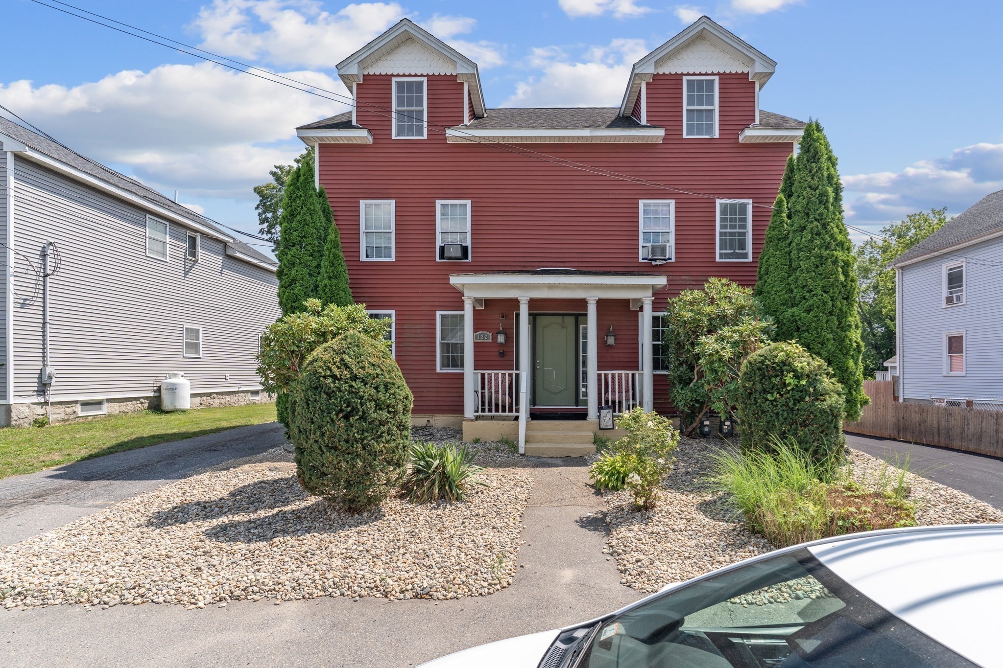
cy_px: 334
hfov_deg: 93.3
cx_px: 502
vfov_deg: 70.4
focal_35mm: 17
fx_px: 474
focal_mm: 17
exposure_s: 1/50
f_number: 7.1
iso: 320
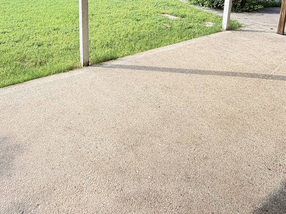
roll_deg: +0.3
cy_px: 3
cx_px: 108
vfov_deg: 43.2
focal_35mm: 28
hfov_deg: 62.6
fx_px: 231
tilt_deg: -12.1
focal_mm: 2.22
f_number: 2.2
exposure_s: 1/230
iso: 50
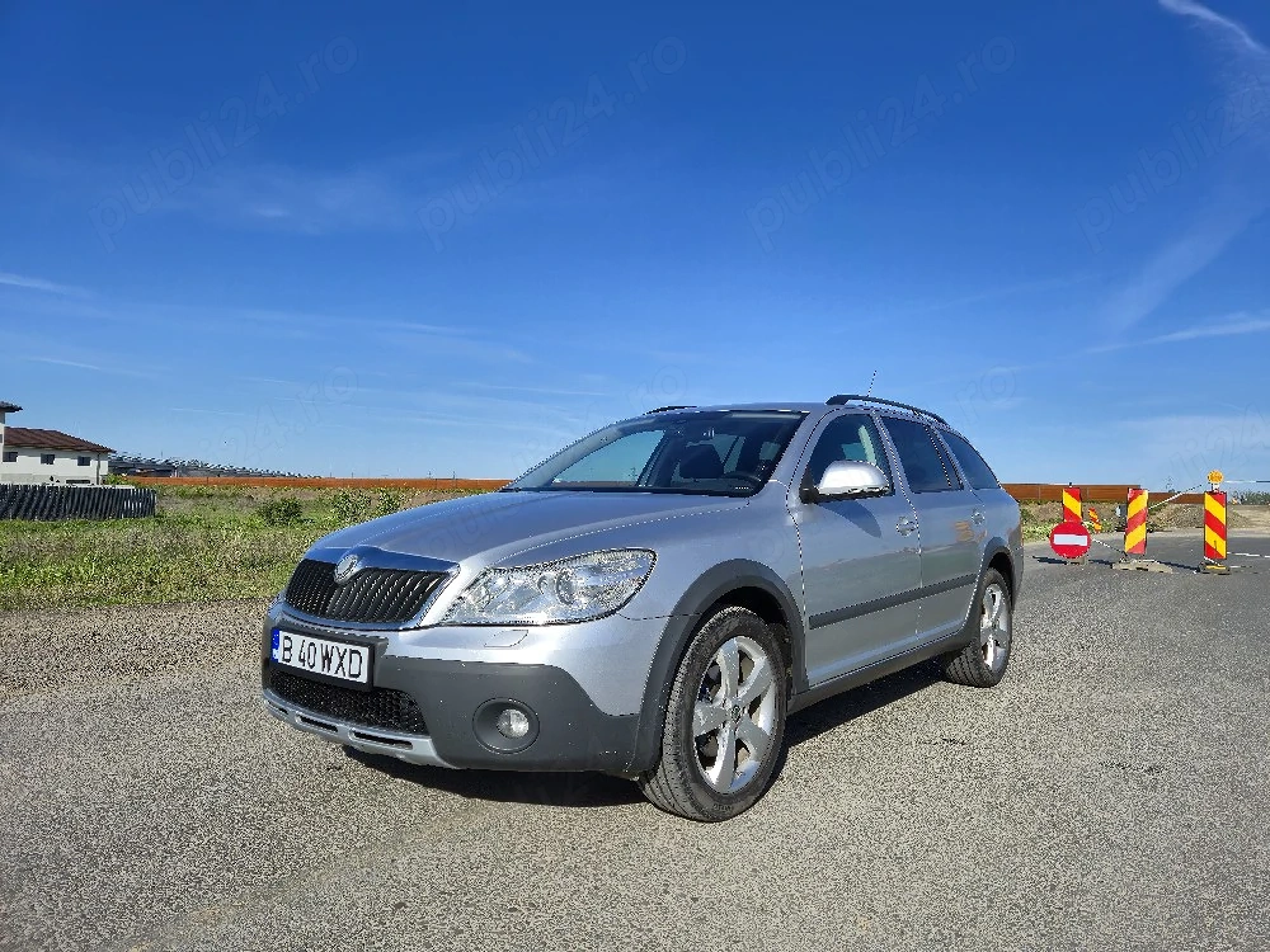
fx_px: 844
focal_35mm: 23
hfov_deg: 73.9
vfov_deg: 58.9
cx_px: 635
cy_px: 476
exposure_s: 1/2500
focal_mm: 5.4
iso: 25
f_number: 1.8
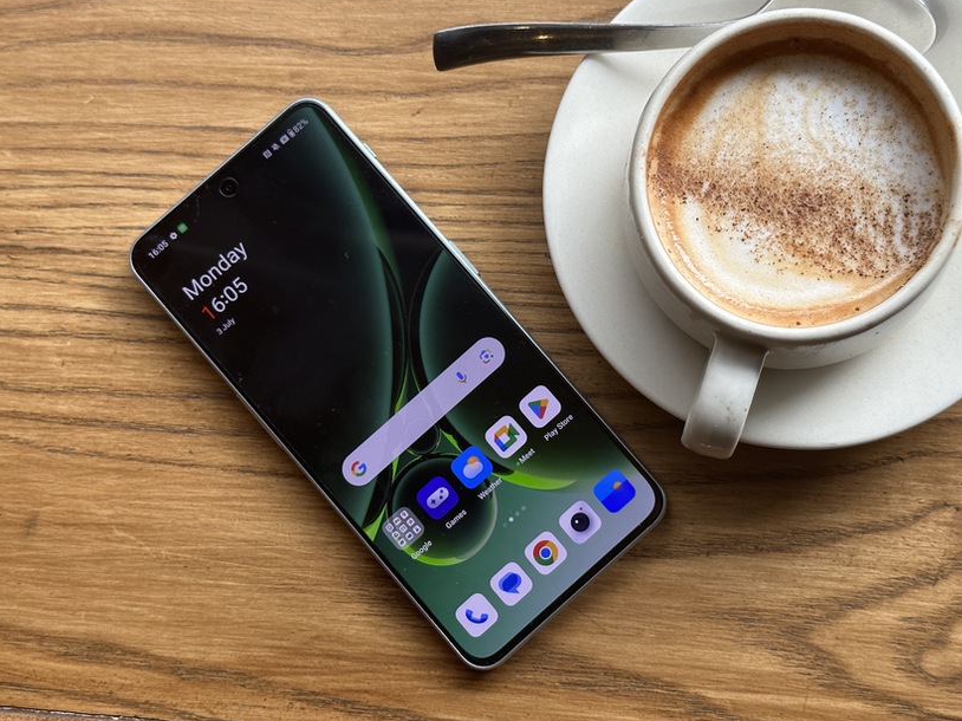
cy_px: 281
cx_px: 584
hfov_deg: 32.6
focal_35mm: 59
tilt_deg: -82.1
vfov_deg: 24.8
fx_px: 1639
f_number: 1.78
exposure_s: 1/355
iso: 64
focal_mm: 6.86
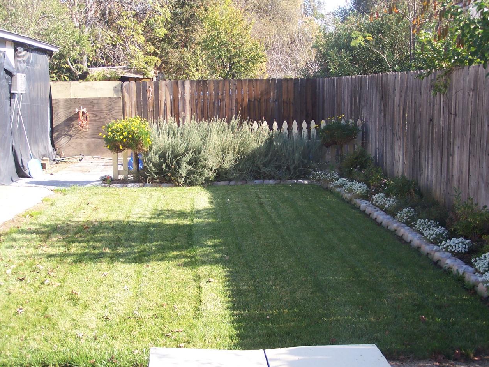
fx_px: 735
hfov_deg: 36.8
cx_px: 240
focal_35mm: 52
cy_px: 181
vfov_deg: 28.0
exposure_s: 1/250
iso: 80
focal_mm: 8.5
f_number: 3
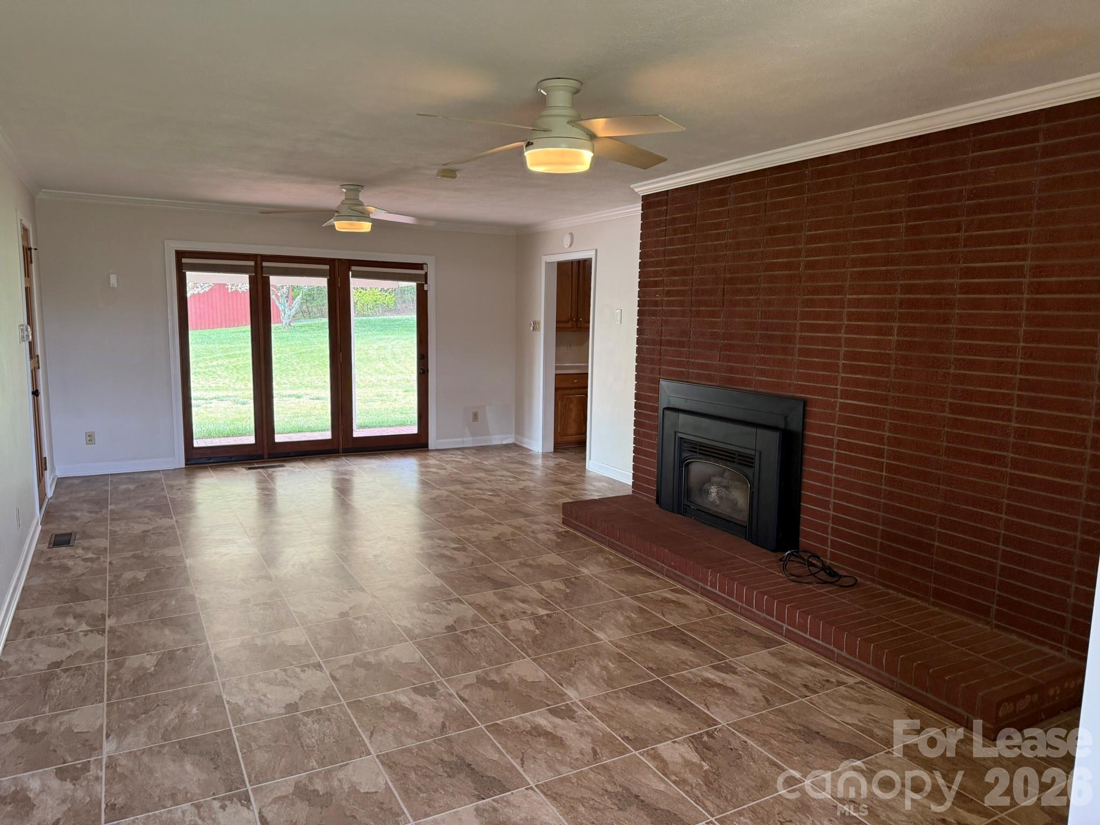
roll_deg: +0.1
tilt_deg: -6.4
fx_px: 763
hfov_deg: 71.6
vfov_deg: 56.8
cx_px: 550
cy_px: 412
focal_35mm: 24
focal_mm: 6.76
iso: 200
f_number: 1.78
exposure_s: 1/194
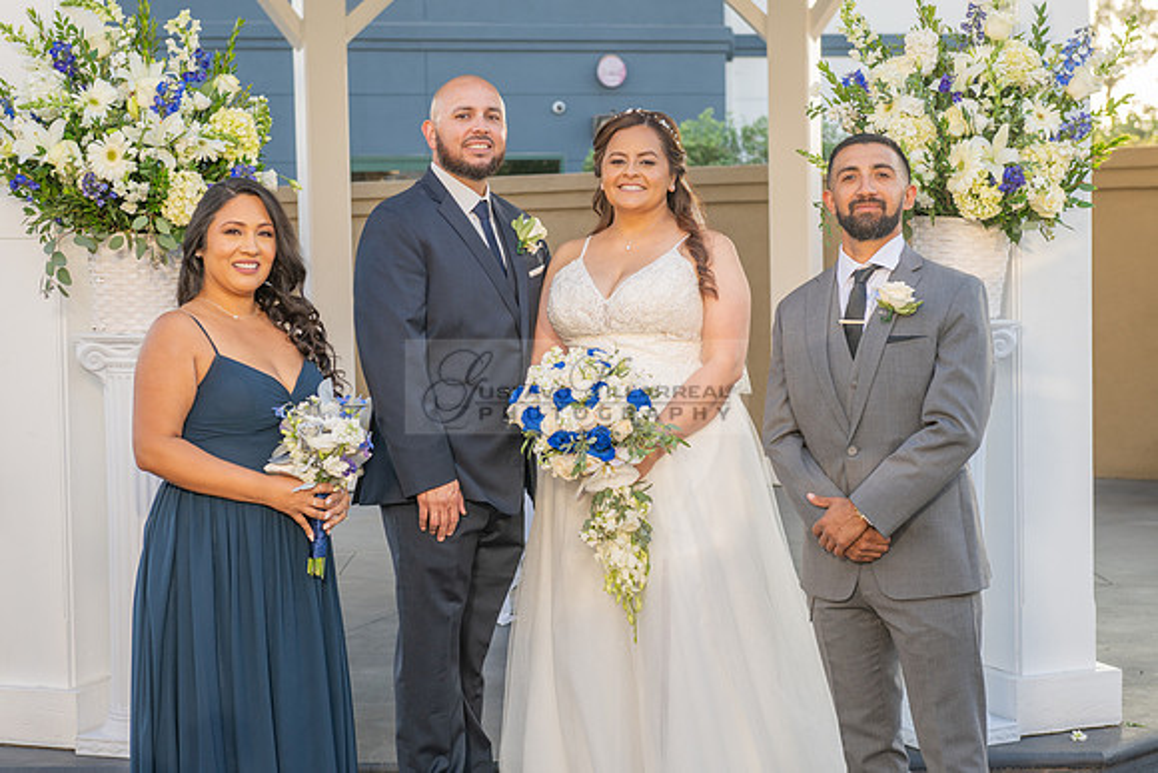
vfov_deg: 19.9
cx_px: 579
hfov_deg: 29.5
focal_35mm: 68
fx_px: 2198
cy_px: 373
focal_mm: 66
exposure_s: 1/160
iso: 200
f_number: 5
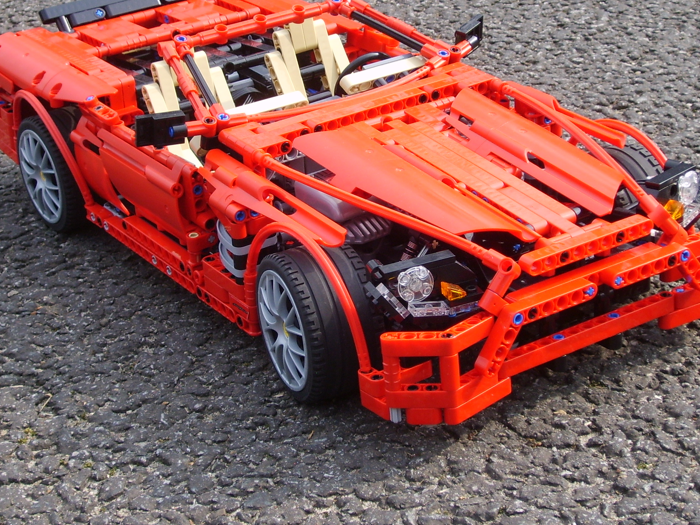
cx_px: 361
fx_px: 1597
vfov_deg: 18.7
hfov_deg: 24.7
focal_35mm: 79
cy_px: 231
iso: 50
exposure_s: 1/350
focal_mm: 8.7
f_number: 3.3
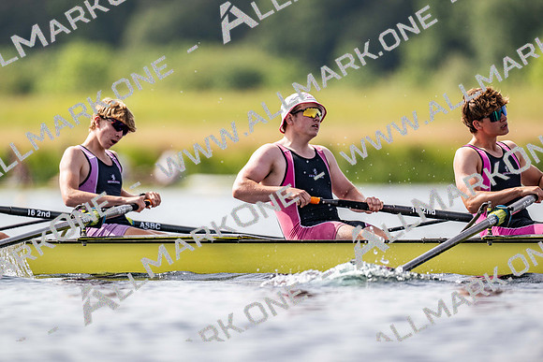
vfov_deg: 2.3
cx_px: 272
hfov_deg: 3.4
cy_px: 181
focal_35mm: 600
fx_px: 9052
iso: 200
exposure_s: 1/2500
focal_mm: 600
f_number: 4
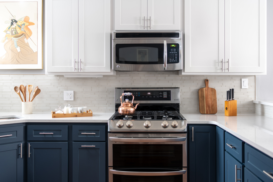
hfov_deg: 54.4
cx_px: 136
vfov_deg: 37.9
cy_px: 91
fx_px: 265
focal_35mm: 35
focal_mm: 35
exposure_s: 3
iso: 31
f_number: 3.2
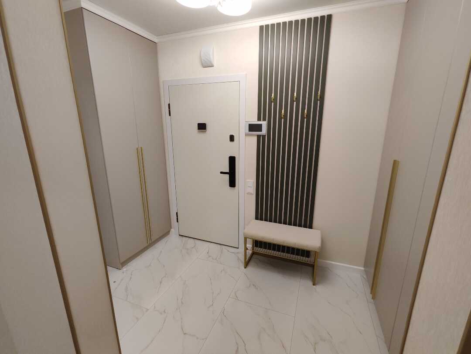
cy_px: 177
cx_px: 236
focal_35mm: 16
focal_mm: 1.65
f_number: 2.2
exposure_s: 1/50
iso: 241
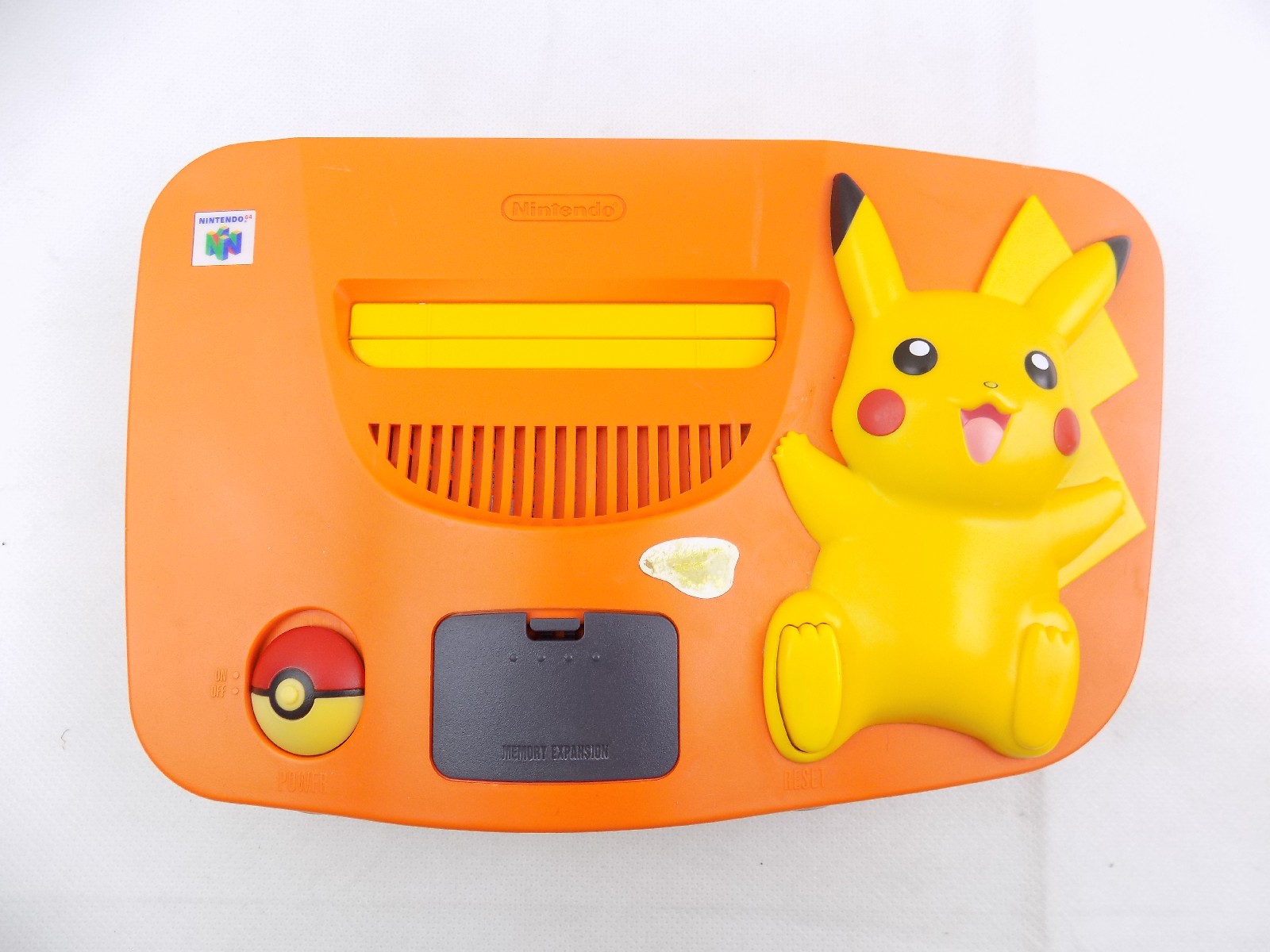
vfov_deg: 58.9
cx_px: 635
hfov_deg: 73.9
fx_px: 844
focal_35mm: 23
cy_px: 476
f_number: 3.1
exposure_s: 1/30
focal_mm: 4
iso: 100
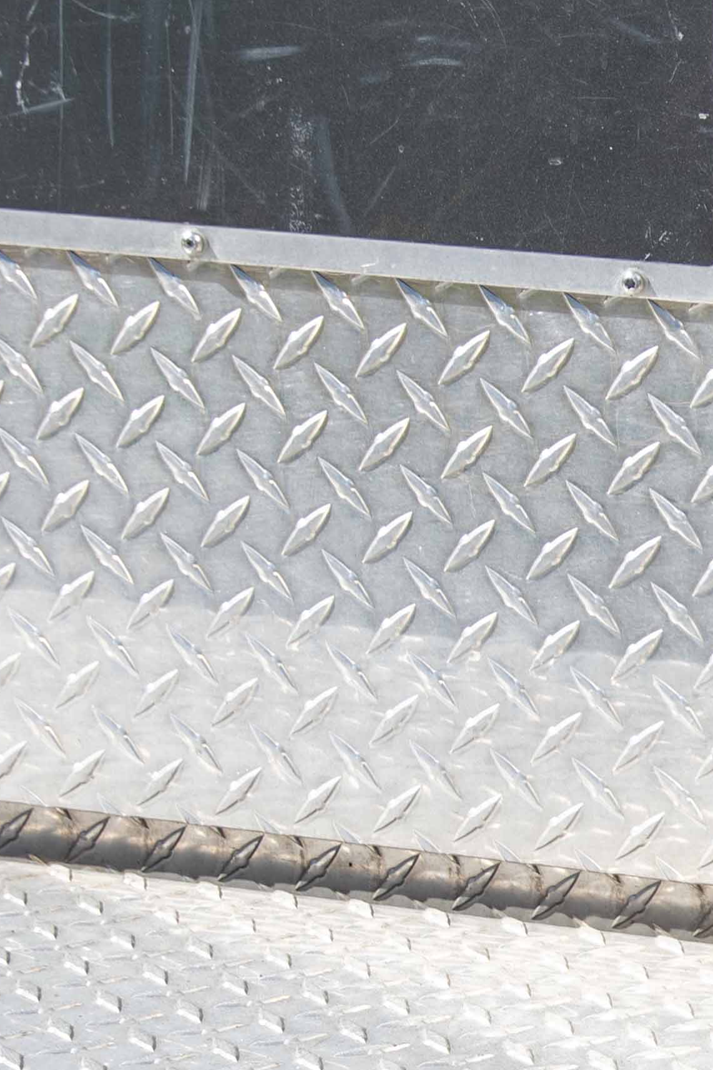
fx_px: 4009
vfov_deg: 15.2
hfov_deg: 9.3
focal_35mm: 135
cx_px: 1569
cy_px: 634
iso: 100
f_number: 9
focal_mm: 28
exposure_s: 1/250
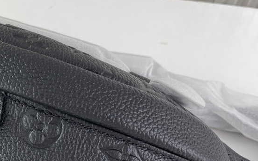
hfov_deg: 30.9
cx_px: -15
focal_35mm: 60
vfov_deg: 21.2
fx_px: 422
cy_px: 141
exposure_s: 1/100
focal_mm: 4.2
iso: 80
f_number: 1.6
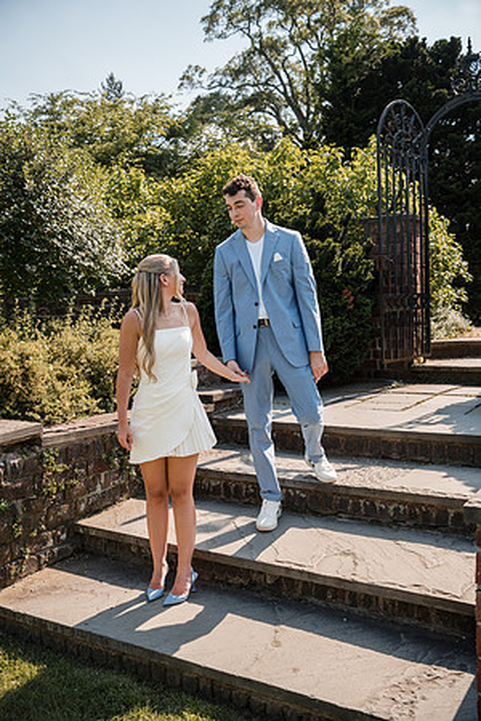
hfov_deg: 37.9
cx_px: 240
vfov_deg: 54.4
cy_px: 360
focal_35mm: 35
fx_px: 701
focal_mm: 35
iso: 100
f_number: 5
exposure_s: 1/250
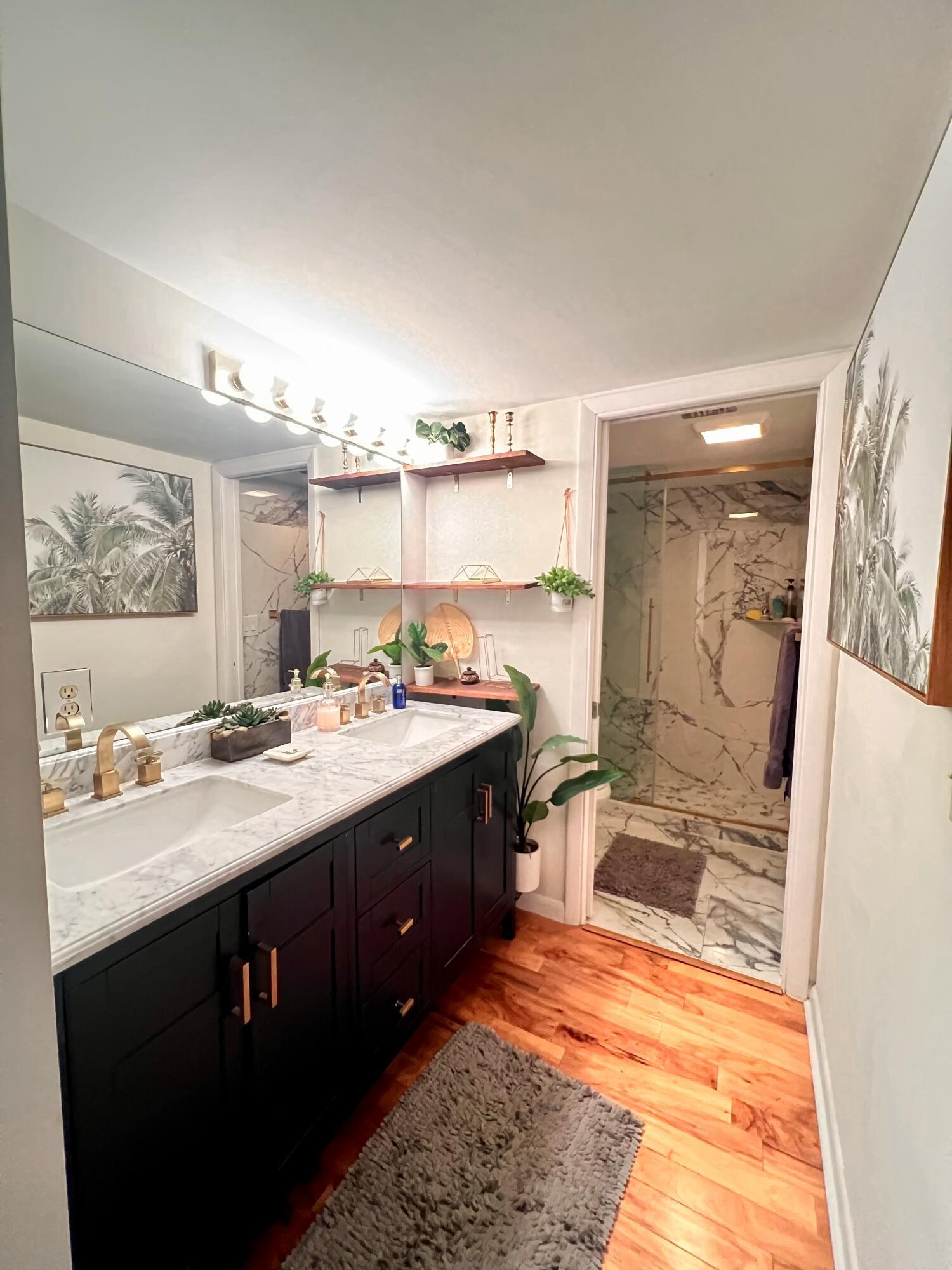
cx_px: 476
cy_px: 635
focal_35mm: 13
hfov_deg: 89.9
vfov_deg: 106.2
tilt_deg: -3.8
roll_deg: -0.5
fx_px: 477
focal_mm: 1.57
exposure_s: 1/60
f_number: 1.8
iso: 1000
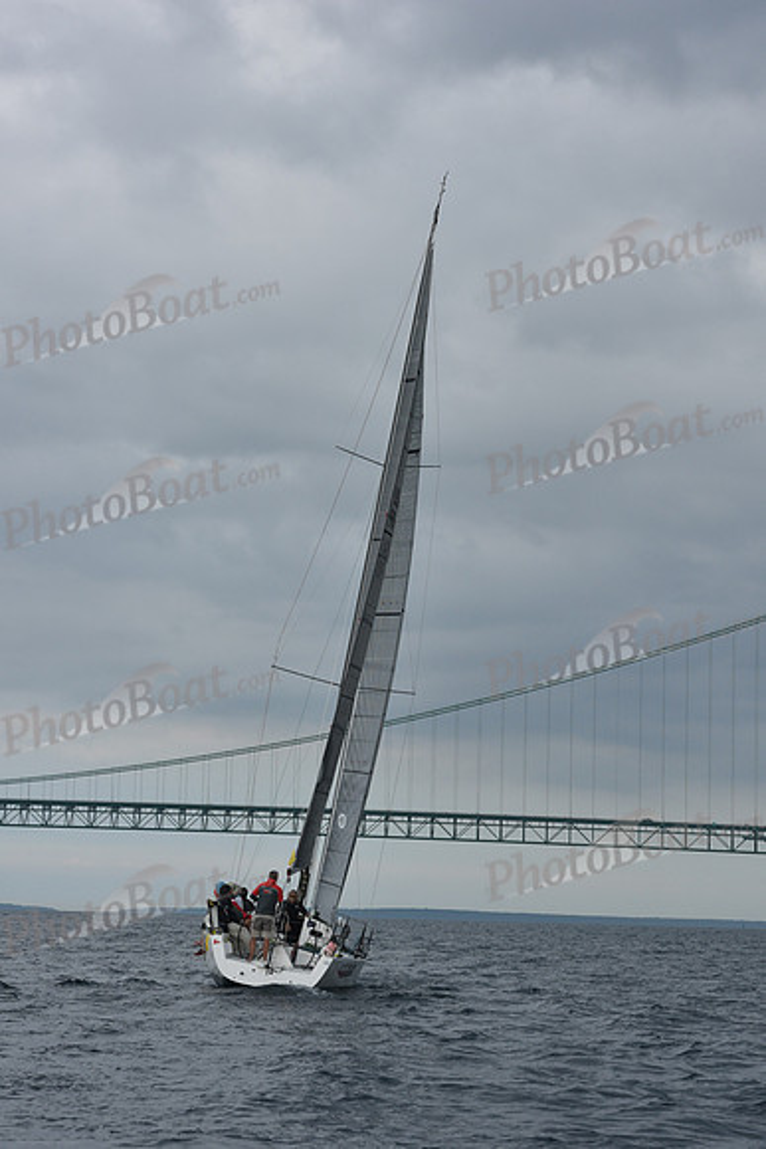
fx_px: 2934
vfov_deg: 22.1
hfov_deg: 14.9
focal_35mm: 92
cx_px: 383
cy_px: 574
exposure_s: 1/800
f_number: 9
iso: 400
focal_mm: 92
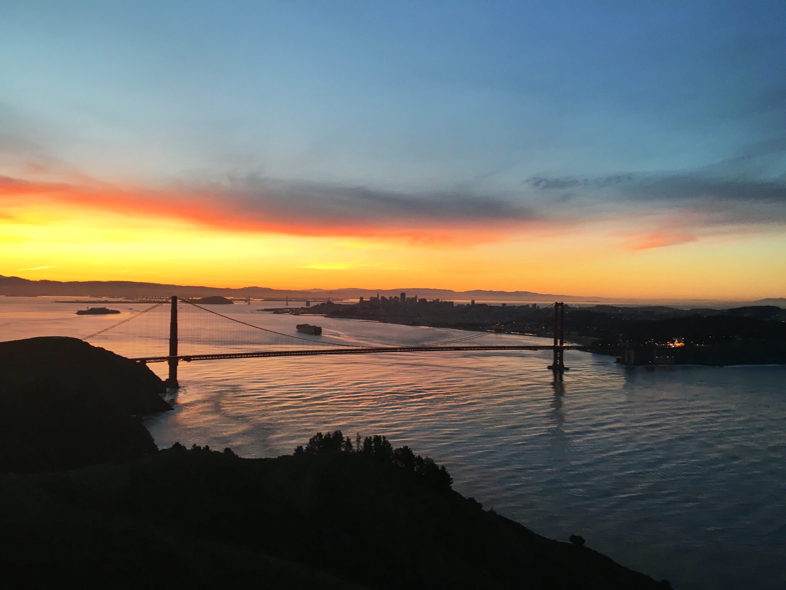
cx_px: 393
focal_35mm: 29
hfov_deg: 61.7
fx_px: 658
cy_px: 295
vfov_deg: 48.2
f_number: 2.2
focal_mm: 4.15
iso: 25
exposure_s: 1/30
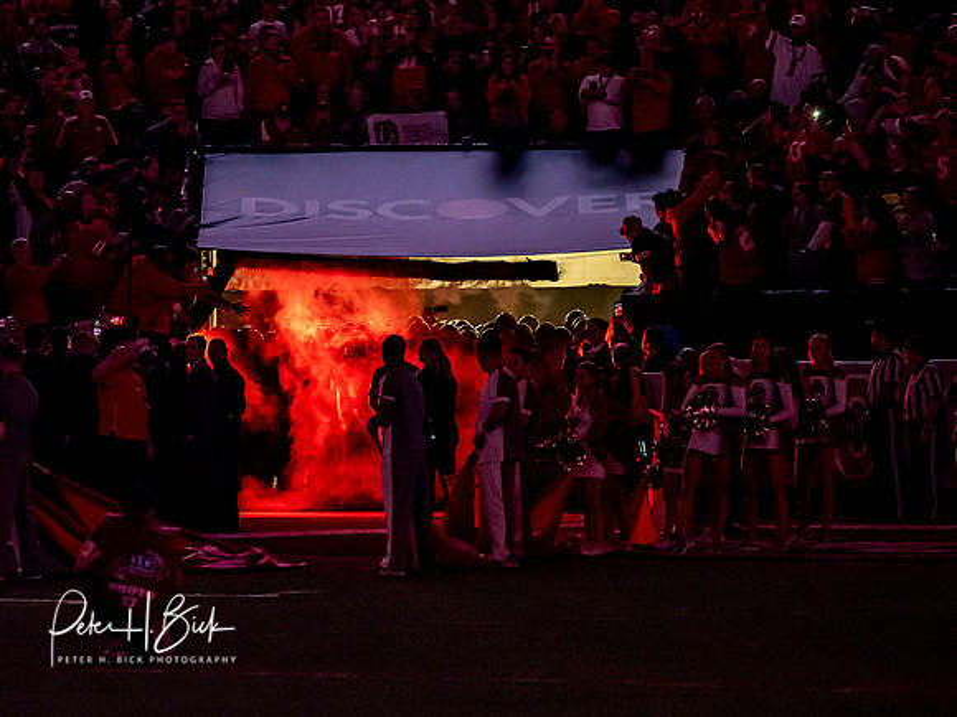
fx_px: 8459
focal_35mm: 306
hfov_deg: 6.5
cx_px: 320
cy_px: 456
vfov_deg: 4.9
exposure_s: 1/500
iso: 5000
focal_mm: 110
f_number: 2.8
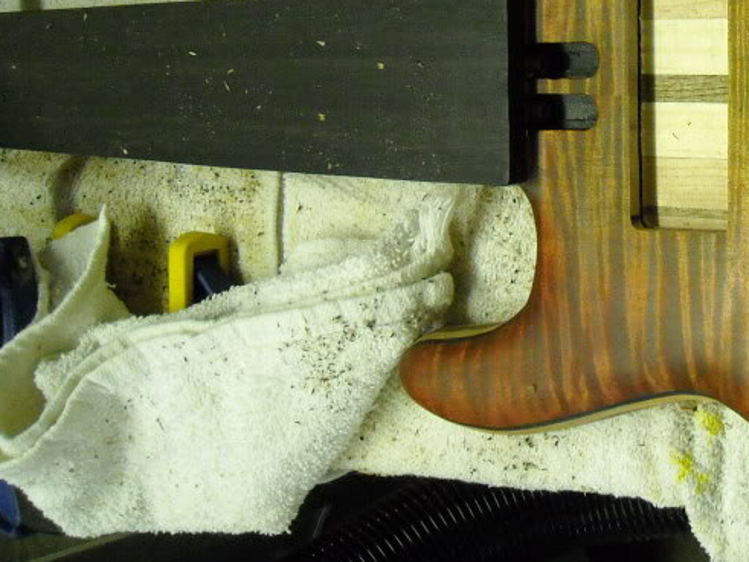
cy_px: 81
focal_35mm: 73
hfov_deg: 25.7
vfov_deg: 19.9
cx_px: 691
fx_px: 1579
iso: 400
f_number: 2.8
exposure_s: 1/60
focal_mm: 5.7
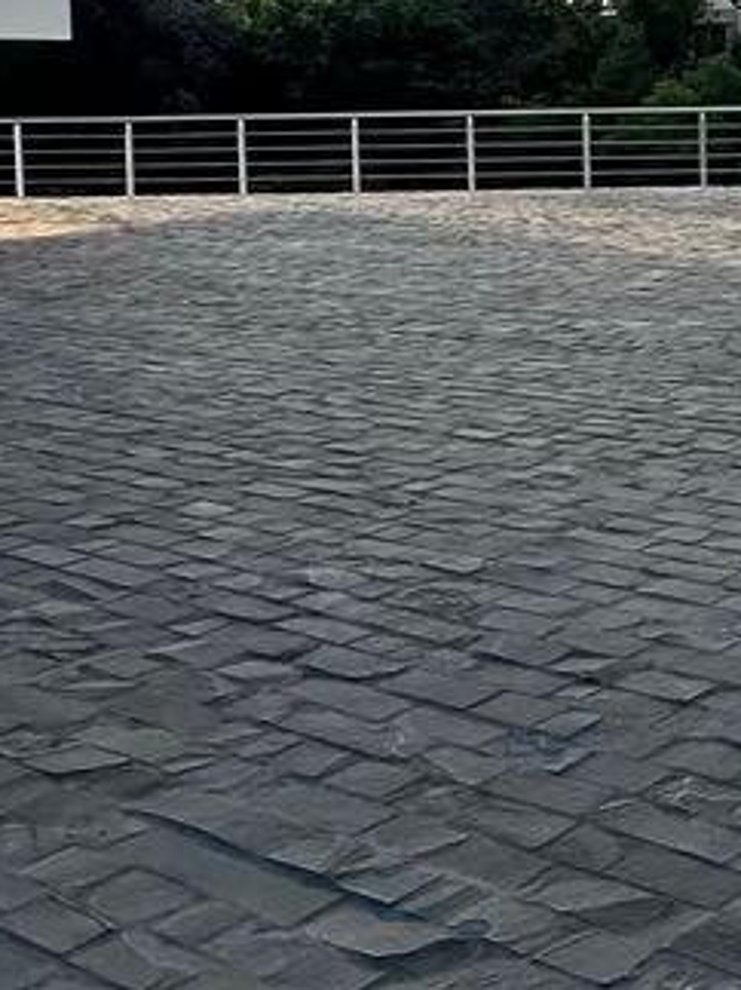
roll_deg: +0.9
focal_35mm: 52
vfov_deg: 35.1
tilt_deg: -1.3
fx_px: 1485
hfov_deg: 22.1
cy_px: 138
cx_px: 1170
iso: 40
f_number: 2.2
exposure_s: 1/716
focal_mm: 2.22
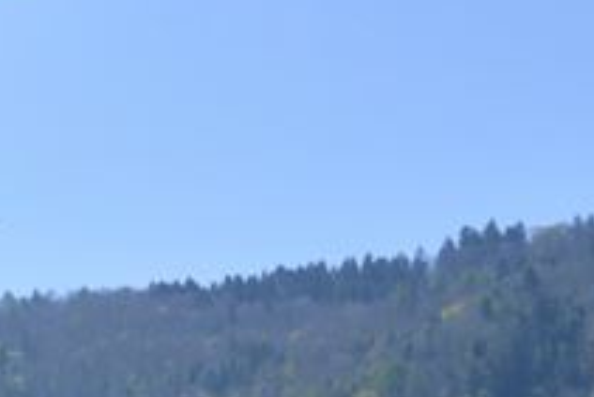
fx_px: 2394
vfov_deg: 9.0
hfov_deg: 12.3
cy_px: 780
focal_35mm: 145
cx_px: -642
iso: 125
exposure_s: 1/250
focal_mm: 32
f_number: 8
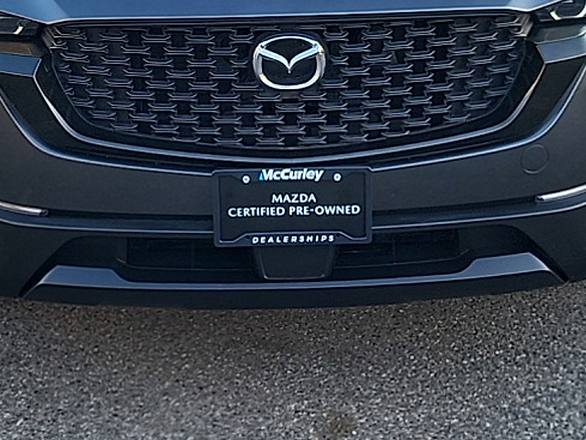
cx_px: 288
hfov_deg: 37.5
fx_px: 863
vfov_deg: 27.8
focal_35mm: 51
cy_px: 65
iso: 50
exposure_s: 1/268
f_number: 1.8
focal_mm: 5.4
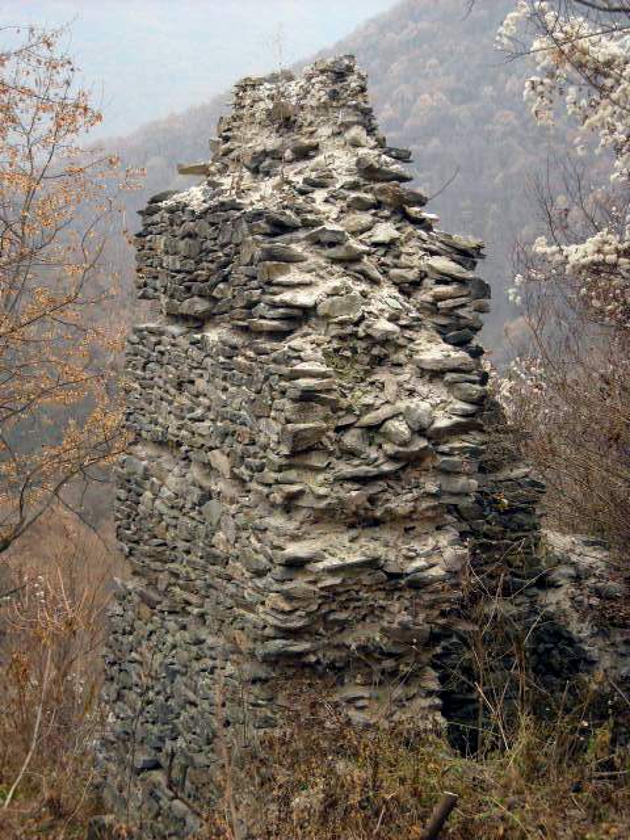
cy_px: 420
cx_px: 315
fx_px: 1480
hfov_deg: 24.0
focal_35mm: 61
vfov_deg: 31.7
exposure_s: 1/218
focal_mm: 9.87
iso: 200
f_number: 3.5
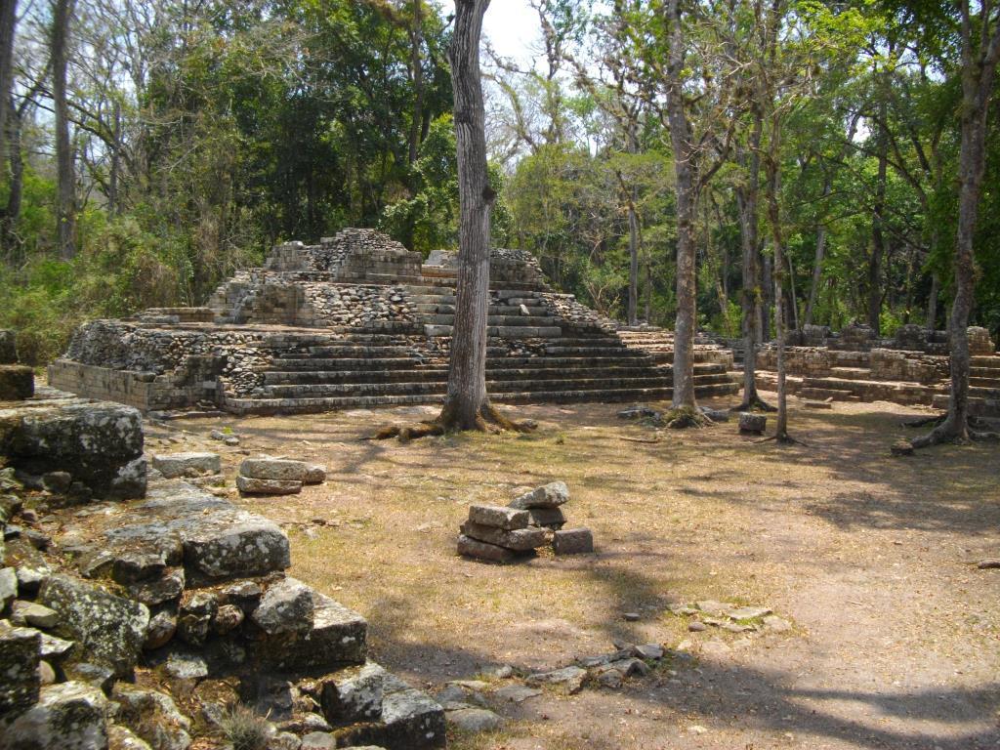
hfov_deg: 58.4
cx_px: 500
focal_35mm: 31
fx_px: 896
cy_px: 375
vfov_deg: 45.4
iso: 100
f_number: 8.8
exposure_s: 1/80
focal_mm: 5.7
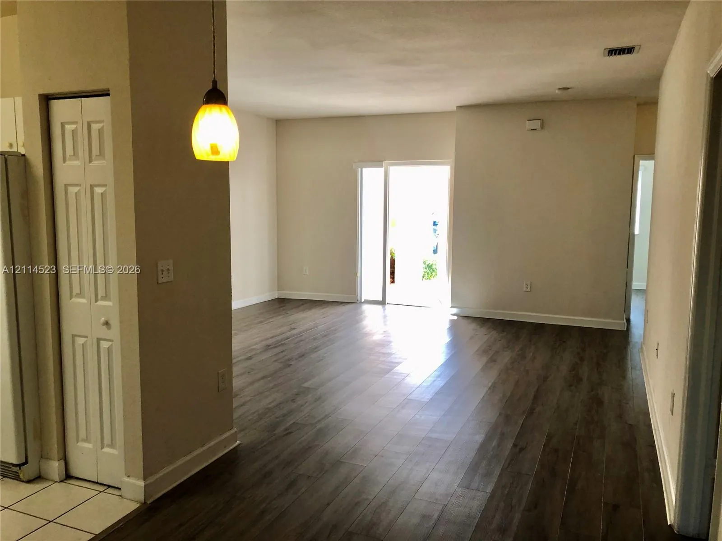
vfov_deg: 49.7
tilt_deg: -8.7
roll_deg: -0.1
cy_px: 270
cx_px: 361
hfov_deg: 63.4
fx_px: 584
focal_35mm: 28
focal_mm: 3.99
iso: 25
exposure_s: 1/40
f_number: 1.8
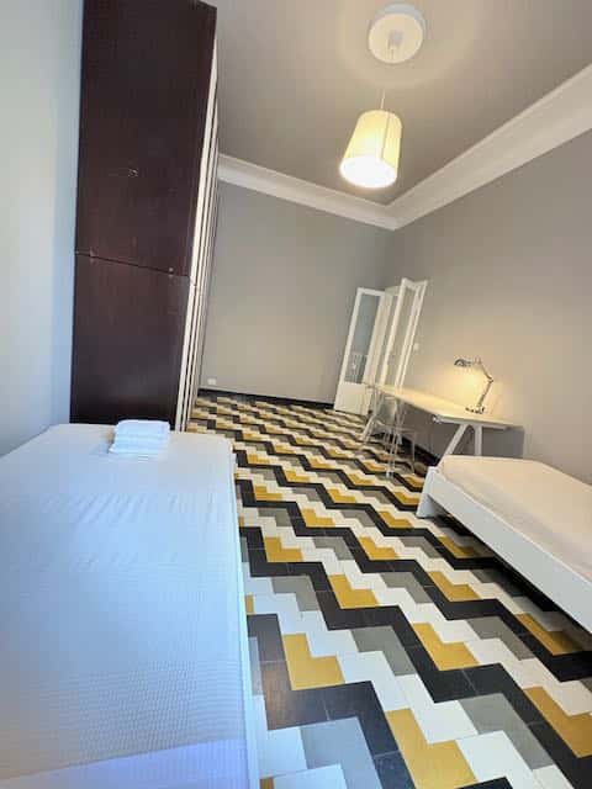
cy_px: 394
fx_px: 319
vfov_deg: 102.1
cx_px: 296
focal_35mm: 14
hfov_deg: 85.7
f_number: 2.2
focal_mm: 2.22
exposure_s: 1/50
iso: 500
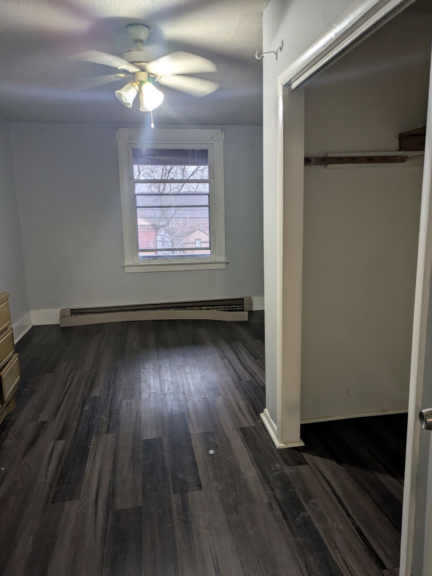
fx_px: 416
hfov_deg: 54.9
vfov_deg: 69.4
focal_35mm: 25
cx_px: 216
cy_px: 288
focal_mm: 5.43
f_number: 1.89
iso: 143
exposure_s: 1/30
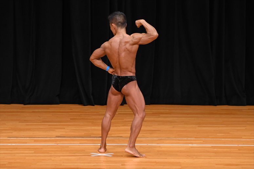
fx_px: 2116
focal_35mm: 300
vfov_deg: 4.6
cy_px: 84
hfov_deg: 6.9
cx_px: 127
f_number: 5.6
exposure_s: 1/400
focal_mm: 200
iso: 3200
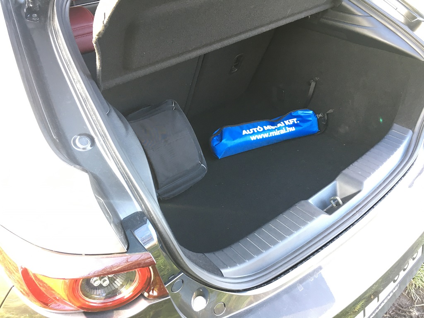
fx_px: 355
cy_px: 159
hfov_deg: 61.7
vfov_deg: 48.2
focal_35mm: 29
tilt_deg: -36.7
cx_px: 212
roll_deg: -0.1
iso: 100
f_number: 2.2
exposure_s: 1/33
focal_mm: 4.15
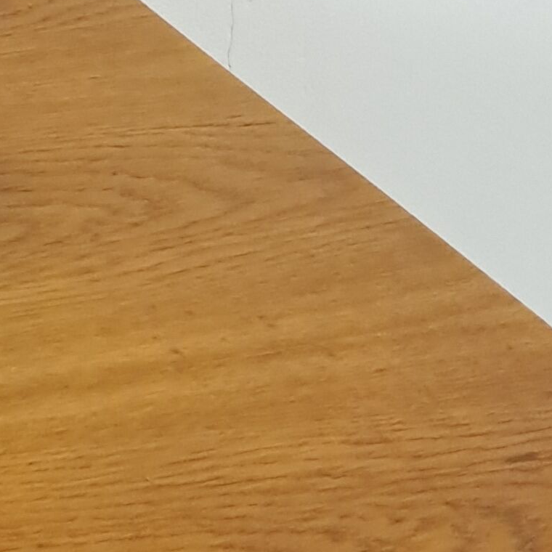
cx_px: -475
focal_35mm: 129
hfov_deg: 12.3
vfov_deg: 10.9
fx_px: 2327
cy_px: -865
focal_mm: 5.23
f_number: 1.8
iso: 250
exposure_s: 1/50
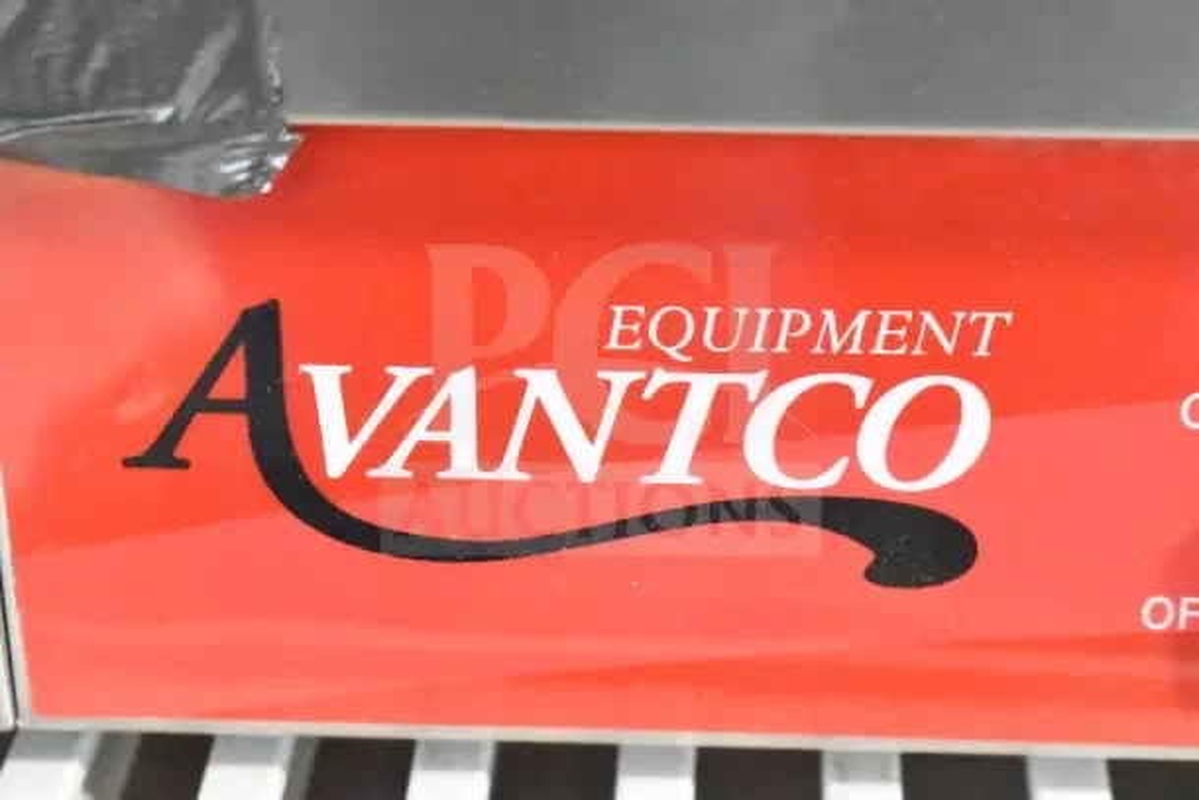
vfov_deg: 16.6
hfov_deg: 24.6
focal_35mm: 82
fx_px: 2748
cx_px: 600
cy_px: 400
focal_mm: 55
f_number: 5.6
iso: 25600
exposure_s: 1/80
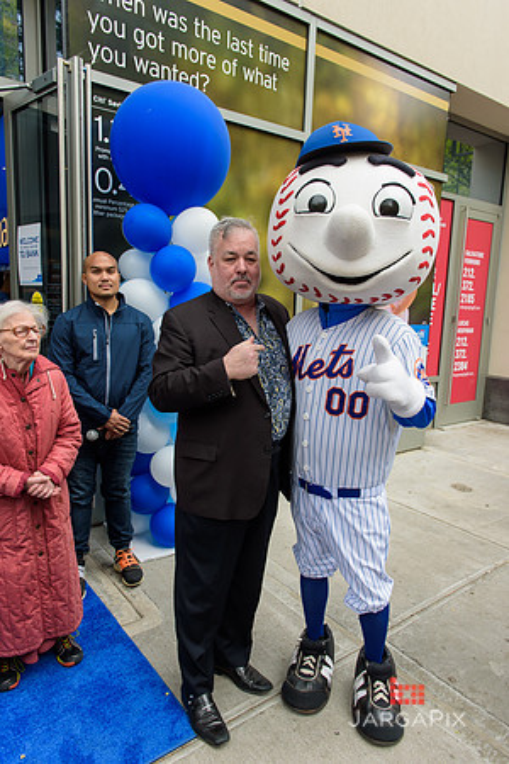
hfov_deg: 53.1
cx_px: 254
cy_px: 382
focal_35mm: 24
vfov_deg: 73.7
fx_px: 509
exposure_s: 1/250
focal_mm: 24
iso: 200
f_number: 4
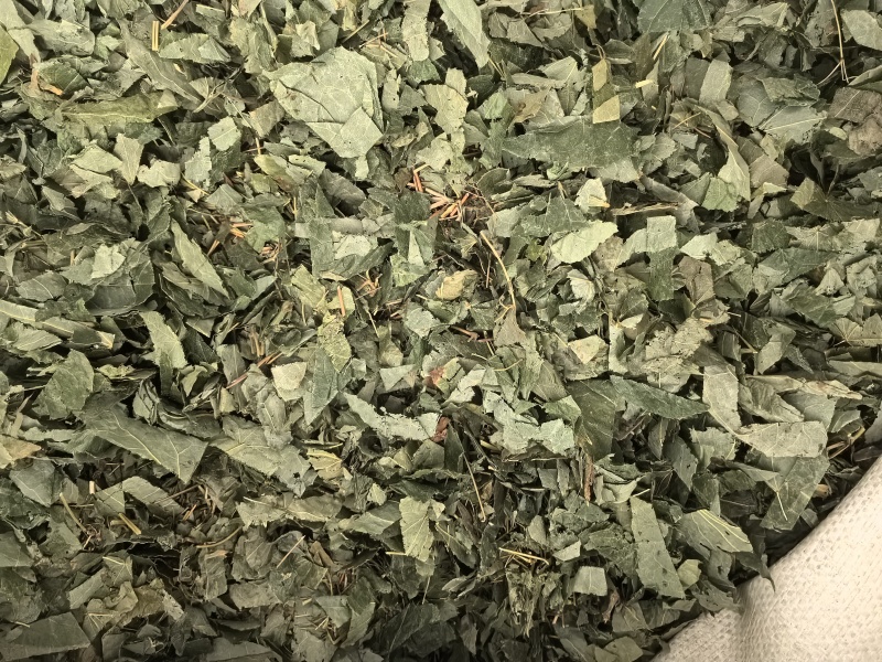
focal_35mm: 27
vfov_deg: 51.4
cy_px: 331
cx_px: 441
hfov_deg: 65.3
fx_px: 688
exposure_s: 1/100
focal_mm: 5.75
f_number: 2
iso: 2000
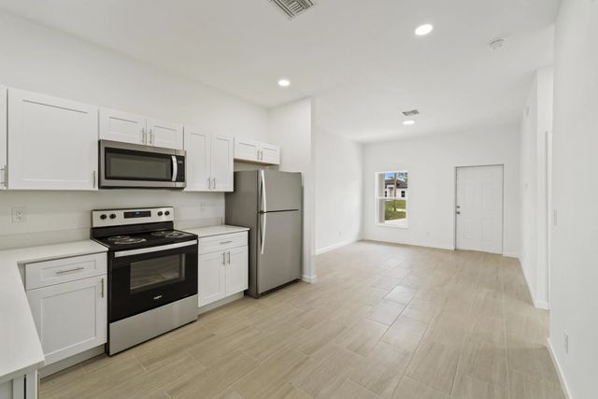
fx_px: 233
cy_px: 200
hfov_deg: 104.2
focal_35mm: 14
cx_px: 299
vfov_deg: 81.2
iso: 250
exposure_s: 1/8
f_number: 9
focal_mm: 14
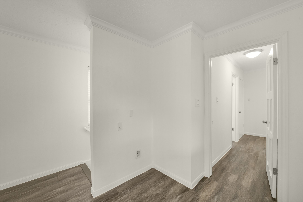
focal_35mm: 14
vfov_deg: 81.2
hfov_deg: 104.2
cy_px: 101
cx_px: 152
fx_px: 118
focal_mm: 14
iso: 500
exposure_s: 1/10
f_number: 11
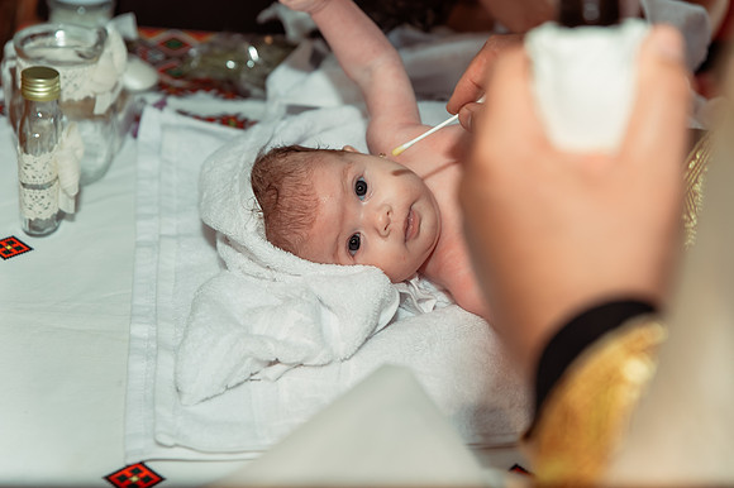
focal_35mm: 65
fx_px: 1324
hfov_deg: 31.0
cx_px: 367
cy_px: 244
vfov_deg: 20.9
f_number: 3.5
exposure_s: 1/250
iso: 2500
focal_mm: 65
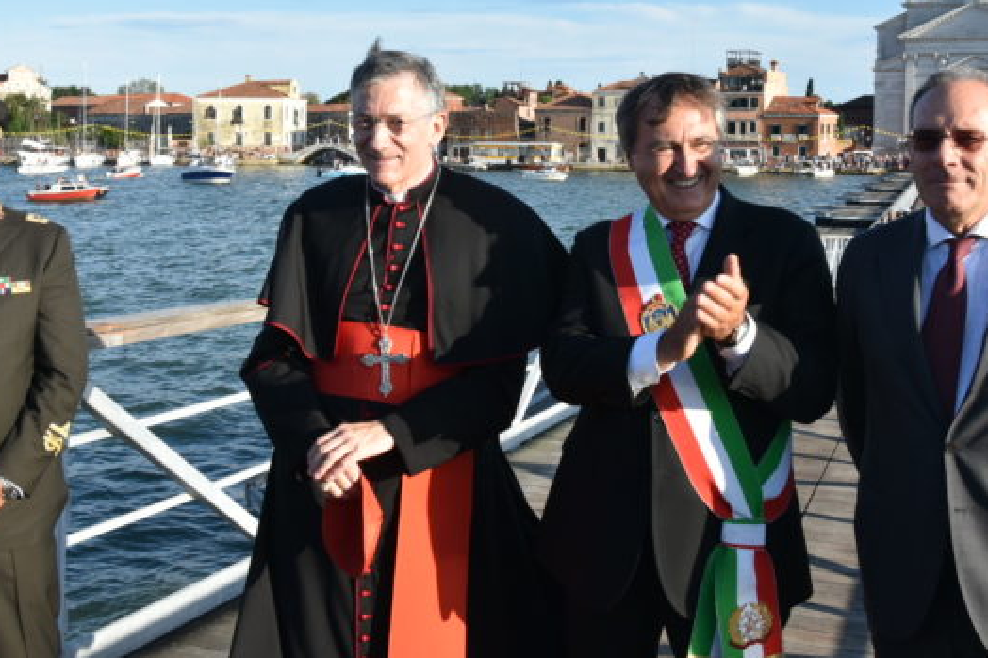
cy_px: 177
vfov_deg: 30.1
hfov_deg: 44.5
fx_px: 1207
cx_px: 517
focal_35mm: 44
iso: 200
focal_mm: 20
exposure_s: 1/250
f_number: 9
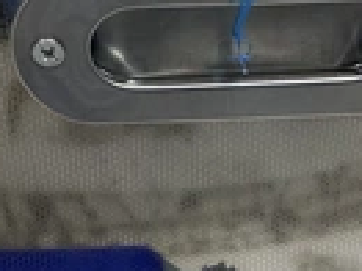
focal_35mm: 95
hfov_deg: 20.7
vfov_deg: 15.1
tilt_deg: -46.8
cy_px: 304
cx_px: 180
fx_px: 993
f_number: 2.4
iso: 40
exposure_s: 1/120
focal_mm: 3.3
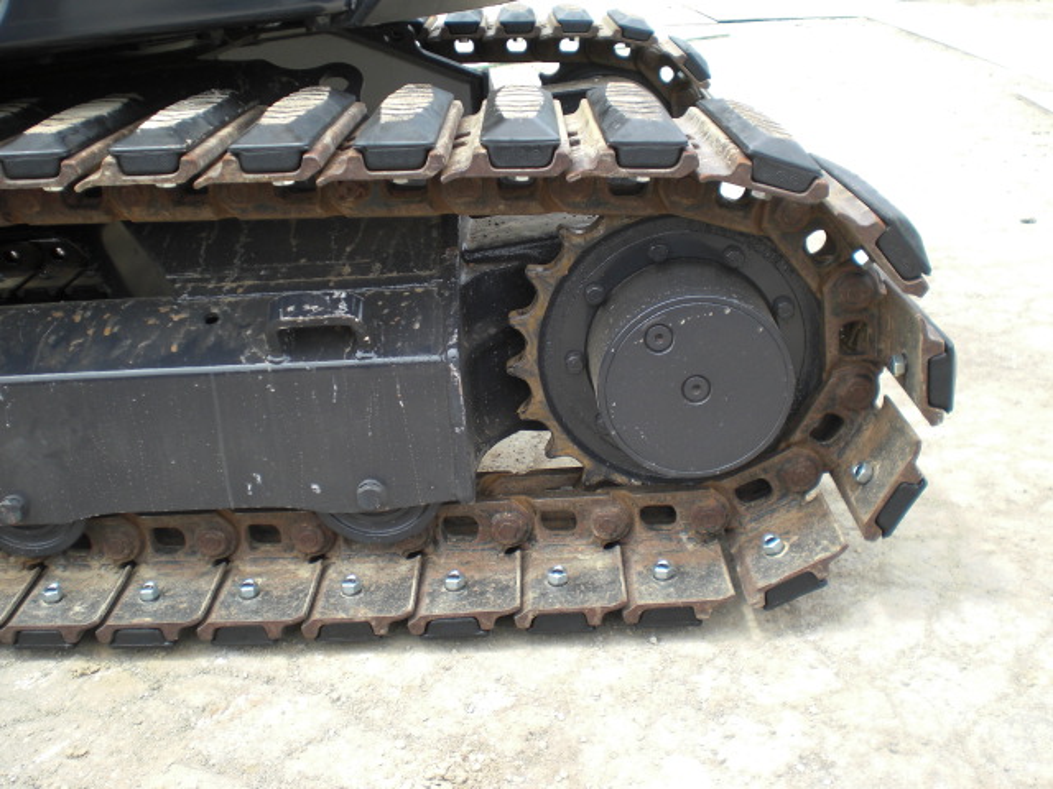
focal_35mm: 38
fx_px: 1156
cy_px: 394
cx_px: 526
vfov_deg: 37.7
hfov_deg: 49.0
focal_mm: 6.3
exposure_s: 1/250
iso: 64
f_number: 3.1
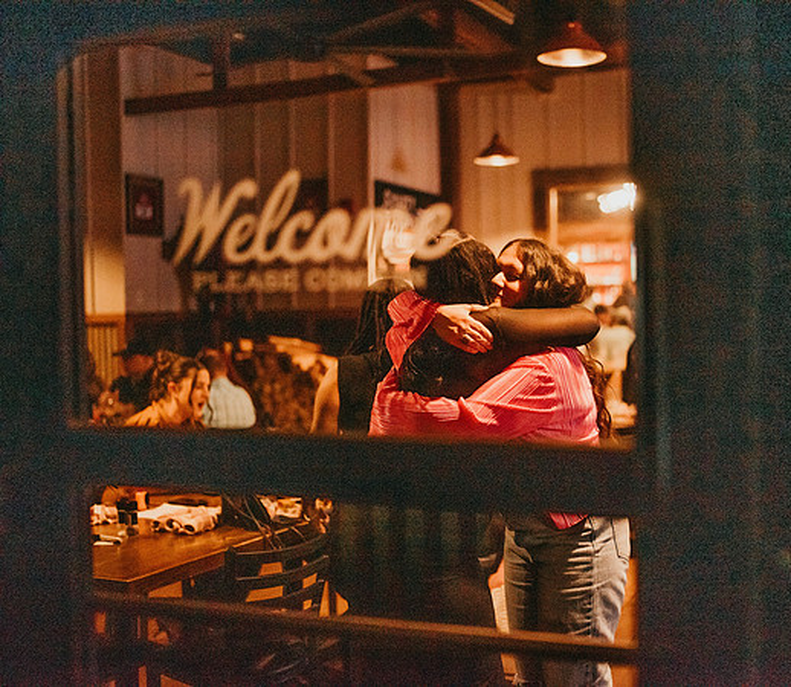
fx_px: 1002
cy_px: 344
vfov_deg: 37.9
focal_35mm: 41
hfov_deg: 42.6
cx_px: 515
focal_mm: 35
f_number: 1.4
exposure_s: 1/640
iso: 3200
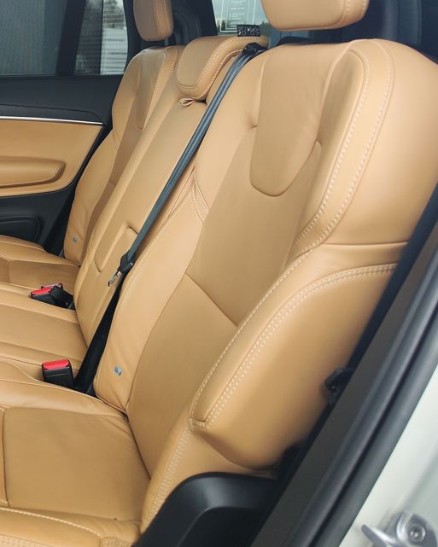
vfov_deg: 43.4
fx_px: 680
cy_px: 201
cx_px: -34
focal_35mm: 42
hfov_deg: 31.9
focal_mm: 7.01
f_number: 1.69
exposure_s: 1/100
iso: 122
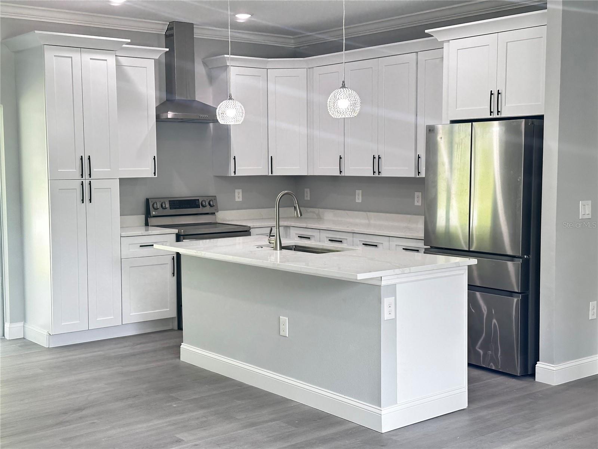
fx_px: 829
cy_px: 224
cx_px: 299
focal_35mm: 48
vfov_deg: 30.3
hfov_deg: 39.7
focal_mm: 6.86
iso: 160
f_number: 1.78
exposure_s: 1/120
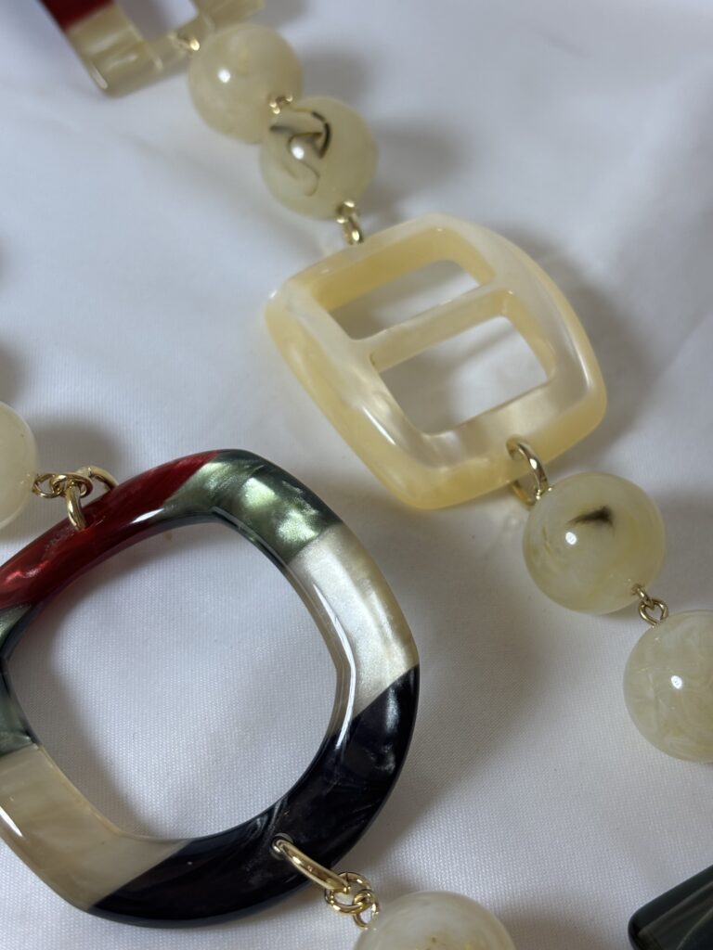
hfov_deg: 28.0
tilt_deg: -52.2
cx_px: 356
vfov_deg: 36.8
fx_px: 1428
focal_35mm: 52
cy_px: 475
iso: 25
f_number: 1.6
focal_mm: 5.96
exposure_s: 1/117
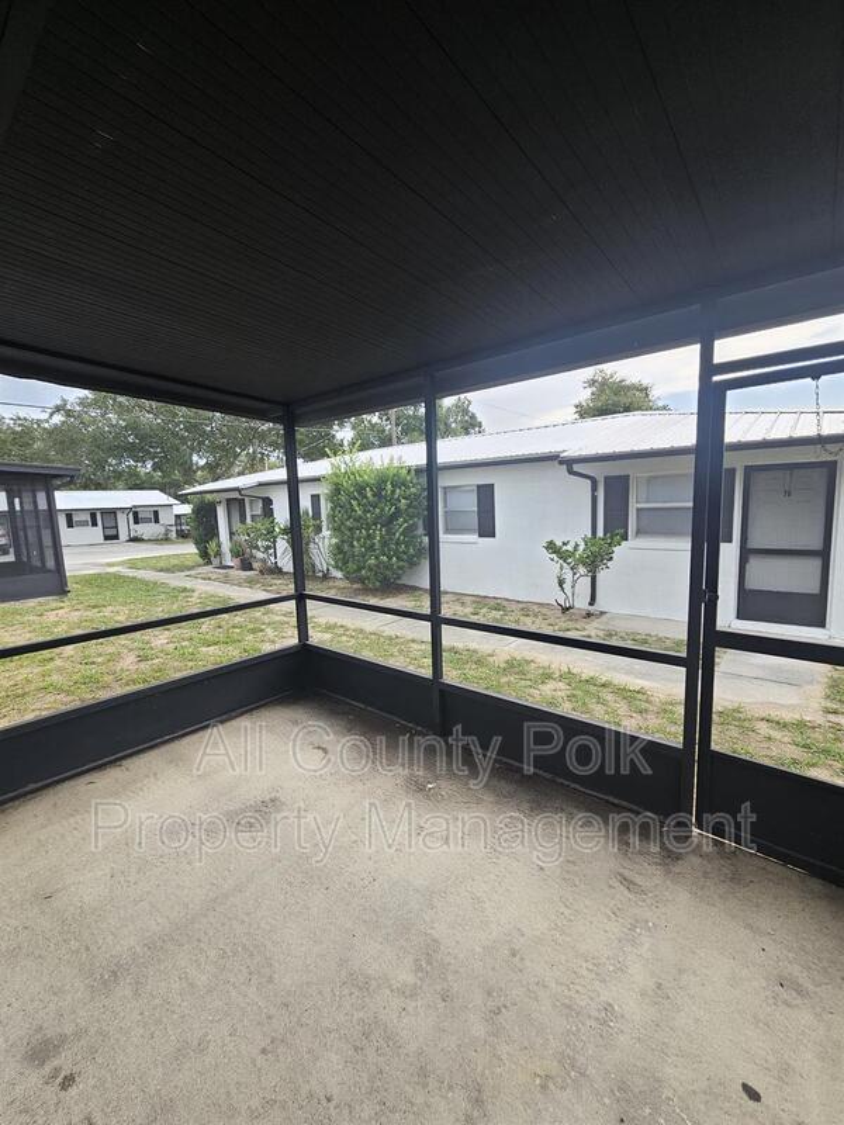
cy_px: 562
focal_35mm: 13
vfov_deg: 106.2
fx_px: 423
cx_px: 422
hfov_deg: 89.9
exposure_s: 1/139
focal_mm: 2.2
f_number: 2.2
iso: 50
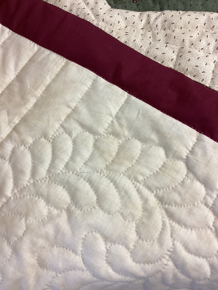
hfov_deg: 45.4
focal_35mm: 31
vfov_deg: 58.4
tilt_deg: -70.9
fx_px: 260
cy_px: 145
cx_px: 109
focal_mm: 3.3
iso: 64
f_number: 2.4
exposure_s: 1/50
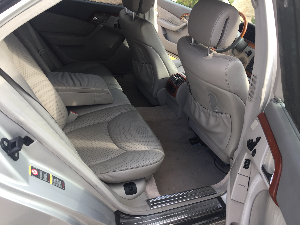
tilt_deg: -34.9
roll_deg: -2.6
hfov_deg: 61.7
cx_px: 150
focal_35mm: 29
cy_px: 112
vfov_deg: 48.2
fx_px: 251
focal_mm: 4.15
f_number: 2.2
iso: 32
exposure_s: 1/170
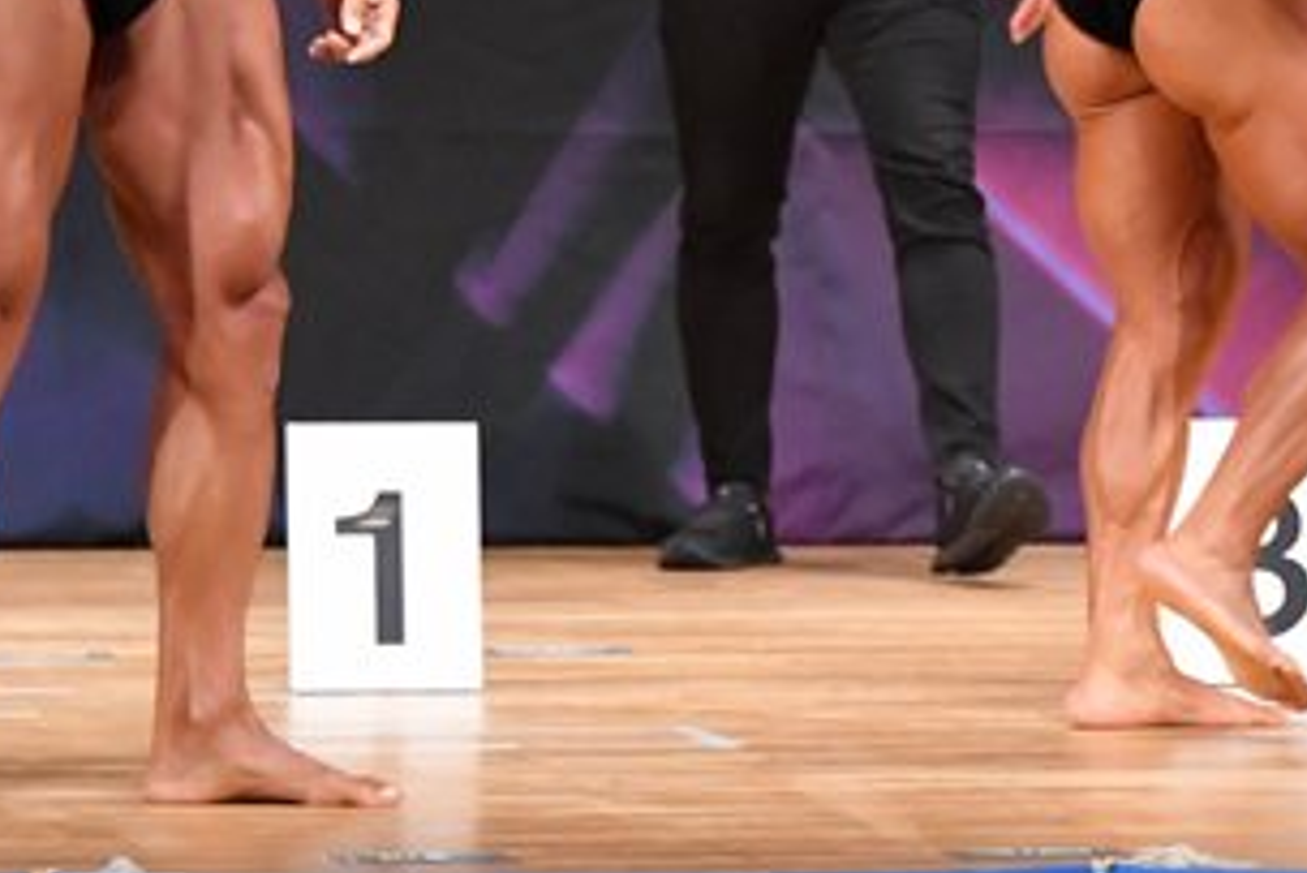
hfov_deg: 3.6
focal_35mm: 573
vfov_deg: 2.4
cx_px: 1335
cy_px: -219
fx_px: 20812
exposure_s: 1/400
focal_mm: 150
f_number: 5.6
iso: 7200
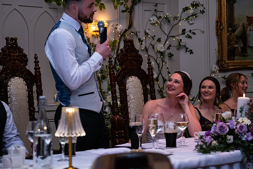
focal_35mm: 77
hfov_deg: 26.3
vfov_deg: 17.7
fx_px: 541
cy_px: 74
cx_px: 139
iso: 1000
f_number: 3.5
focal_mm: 66
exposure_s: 1/160
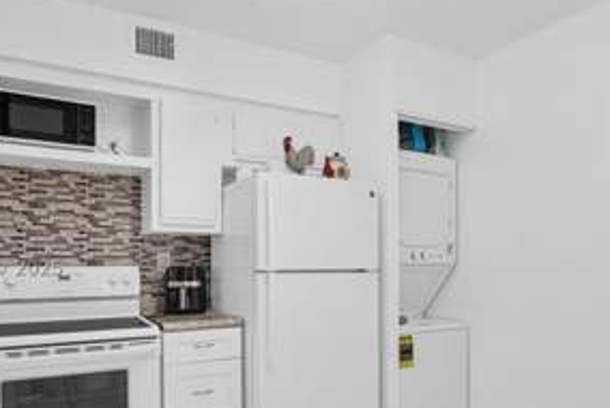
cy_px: 266
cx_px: 301
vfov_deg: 47.4
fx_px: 458
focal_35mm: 27
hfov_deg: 67.3
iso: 400
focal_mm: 16
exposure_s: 1/30
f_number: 8
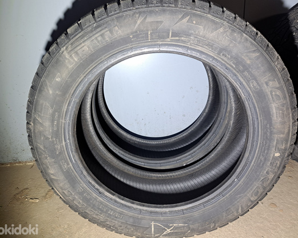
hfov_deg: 64.1
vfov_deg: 53.1
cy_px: 121
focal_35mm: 27
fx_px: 238
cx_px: 153
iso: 200
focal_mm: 5.23
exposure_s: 1/50
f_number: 1.8
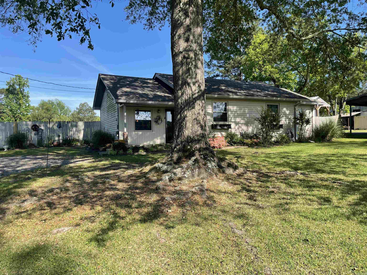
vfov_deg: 54.9
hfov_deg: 69.4
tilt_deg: -1.7
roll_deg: +0.2
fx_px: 265
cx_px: 184
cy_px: 138
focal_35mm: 25
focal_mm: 5.1
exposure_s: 1/1456
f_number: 1.6
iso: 32
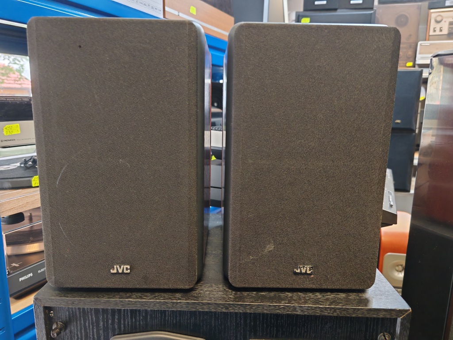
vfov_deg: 51.4
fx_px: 353
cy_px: 170
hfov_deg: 65.3
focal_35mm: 27
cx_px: 226
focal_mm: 6.67
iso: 400
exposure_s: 1/33
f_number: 1.9
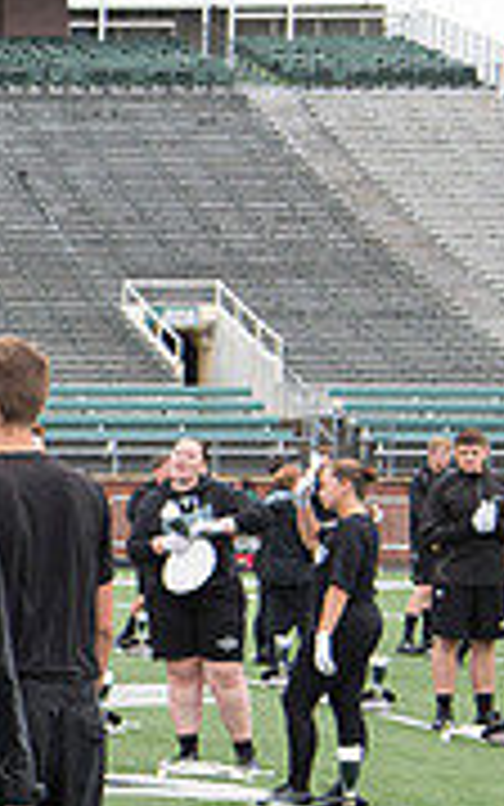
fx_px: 3338
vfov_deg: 13.7
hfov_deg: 8.0
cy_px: 651
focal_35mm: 152
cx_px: -684
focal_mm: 46
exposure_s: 1/500
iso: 640
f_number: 5.6
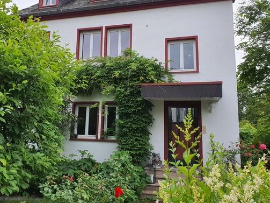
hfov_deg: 58.2
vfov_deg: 45.2
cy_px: 84
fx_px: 242
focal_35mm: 31
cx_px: 121
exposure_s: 1/100
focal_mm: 4.3
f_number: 2.4
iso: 50
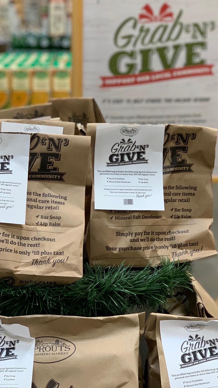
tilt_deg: -11.3
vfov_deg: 27.5
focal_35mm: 77
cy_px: 184
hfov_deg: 15.7
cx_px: 129
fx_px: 791
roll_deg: -1.4
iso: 125
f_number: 2.4
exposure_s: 1/94
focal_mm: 6
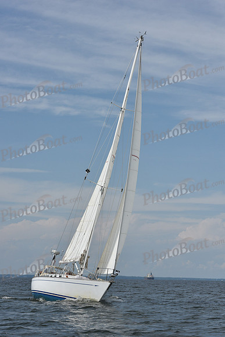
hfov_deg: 16.7
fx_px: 768
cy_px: 168
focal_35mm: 82
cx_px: 112
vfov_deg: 24.8
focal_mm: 82
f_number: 11
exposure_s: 1/1250
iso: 320
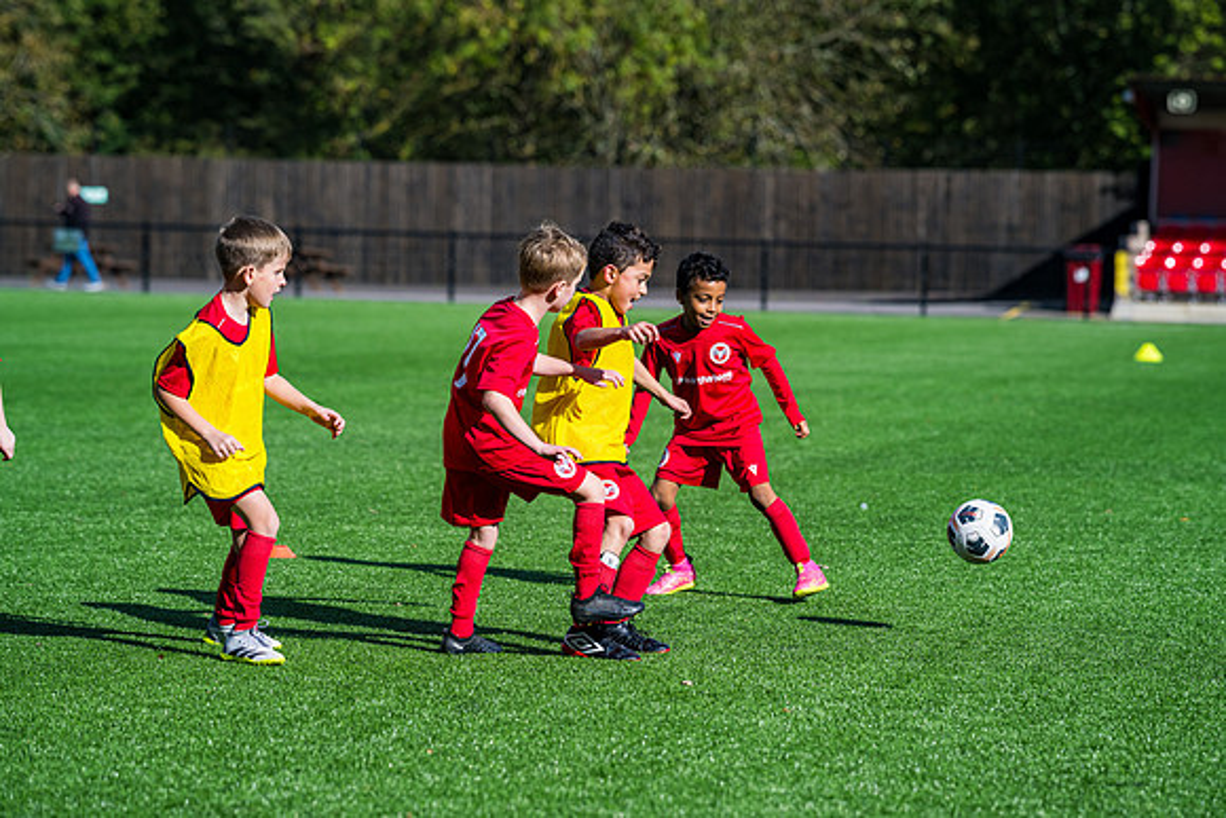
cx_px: 613
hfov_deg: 15.2
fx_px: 4598
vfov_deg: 10.2
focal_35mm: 135
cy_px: 409
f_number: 4
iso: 400
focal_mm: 135
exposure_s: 1/5000
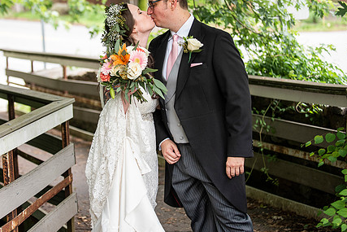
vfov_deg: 14.4
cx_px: 132
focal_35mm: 95
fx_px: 916
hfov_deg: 21.4
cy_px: 83
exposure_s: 1/640
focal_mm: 70
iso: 640
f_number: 2.8
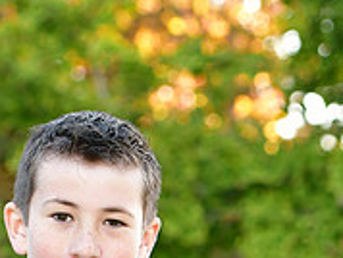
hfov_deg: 4.4
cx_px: 26
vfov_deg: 3.3
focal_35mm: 446
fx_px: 4421
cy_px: 422
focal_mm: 95
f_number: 4.5
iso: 400
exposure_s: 1/125
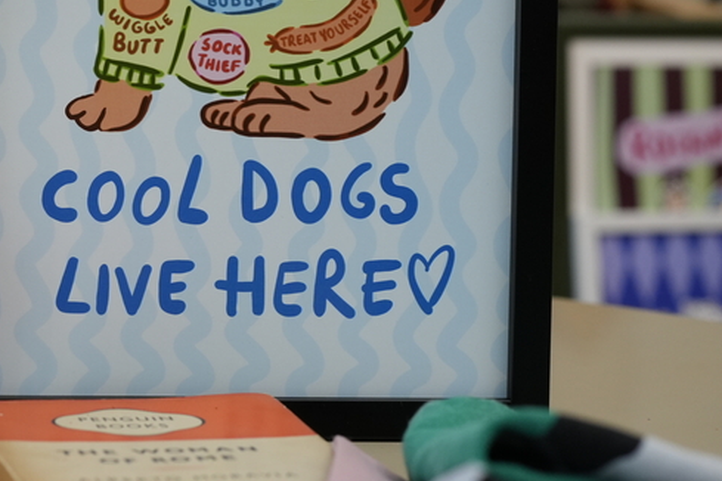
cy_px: 71
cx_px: -78
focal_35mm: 115
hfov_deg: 17.2
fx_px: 2306
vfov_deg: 11.9
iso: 1250
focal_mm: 50
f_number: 4
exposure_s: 1/125
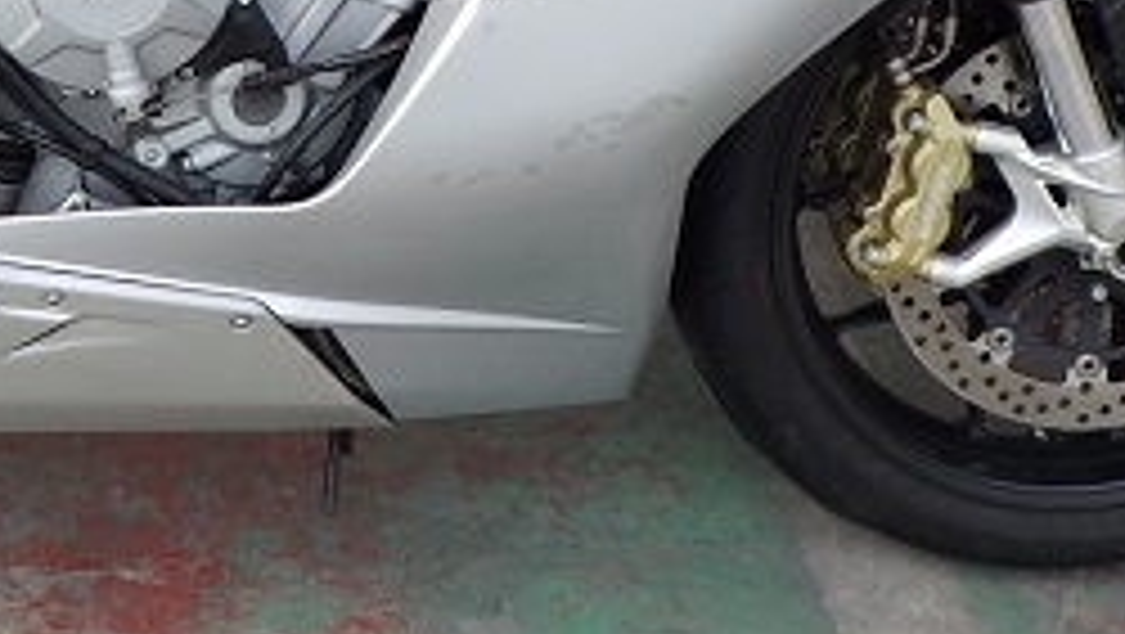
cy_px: -241
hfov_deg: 23.8
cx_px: 50
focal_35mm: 86
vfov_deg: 13.5
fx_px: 2567
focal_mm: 5
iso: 125
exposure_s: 1/200
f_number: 4.2
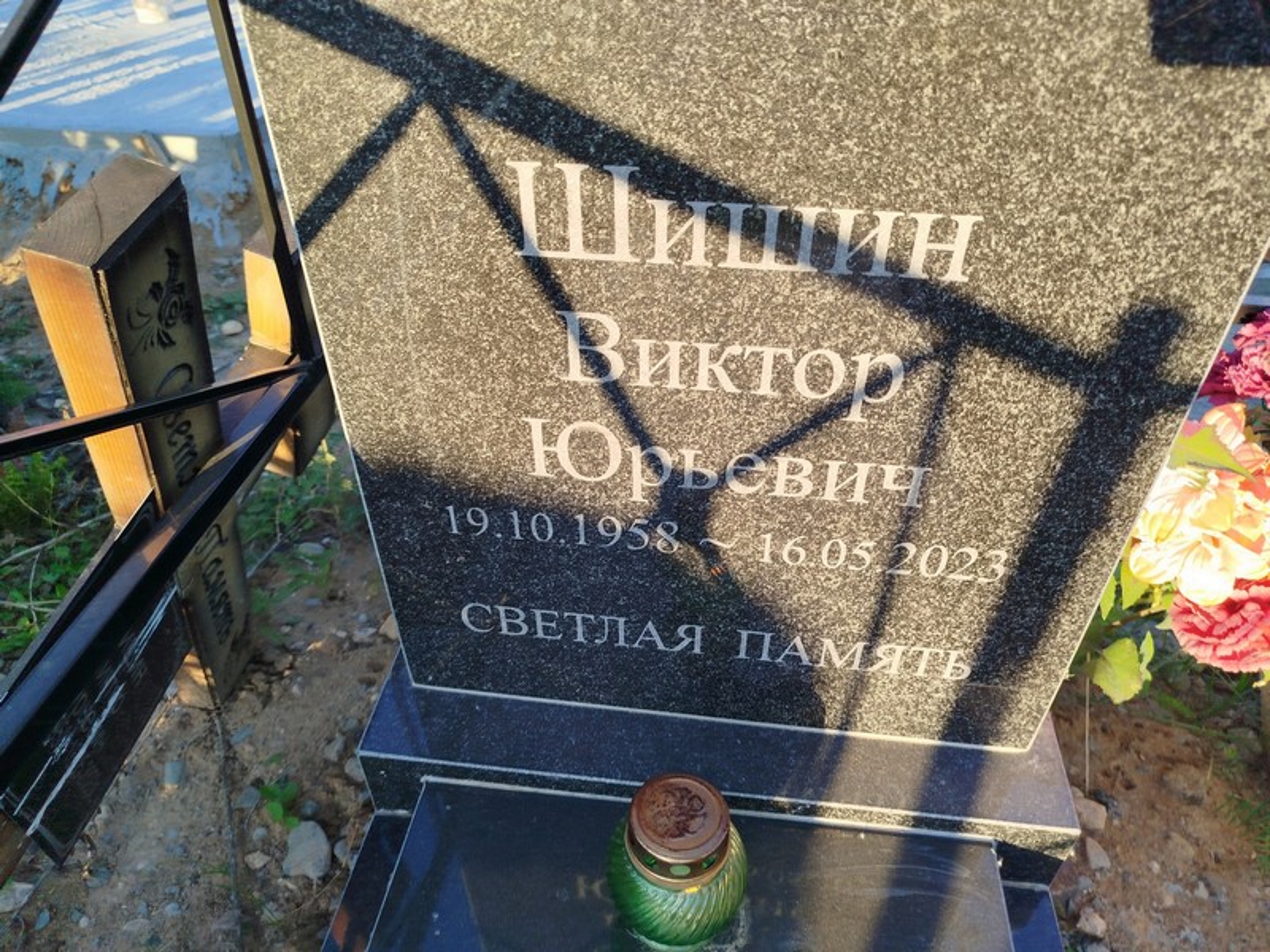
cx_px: 635
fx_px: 881
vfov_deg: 56.8
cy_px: 476
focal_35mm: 24
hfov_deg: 71.6
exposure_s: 1/186
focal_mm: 5.31
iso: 50
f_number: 1.7
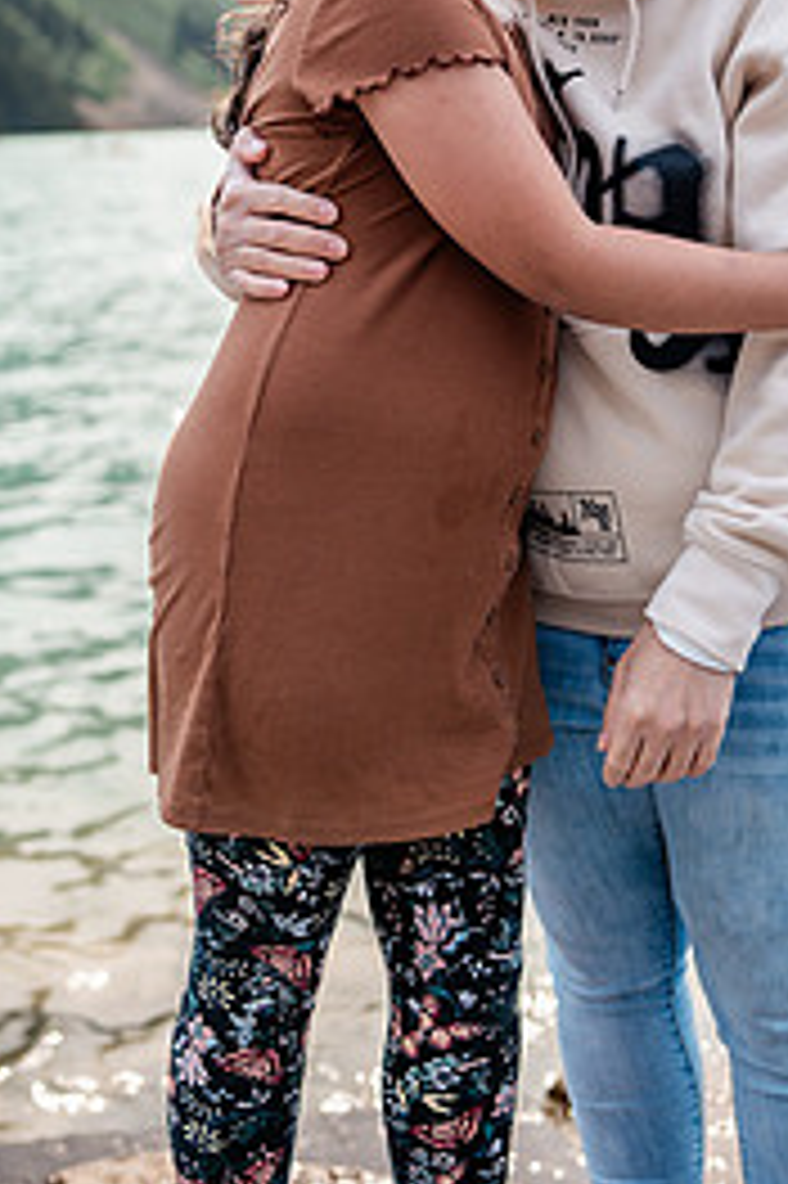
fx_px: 1972
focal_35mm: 60
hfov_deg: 22.5
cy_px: 185
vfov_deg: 32.2
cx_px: 527
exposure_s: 1/2000
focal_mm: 35
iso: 200
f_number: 2.5
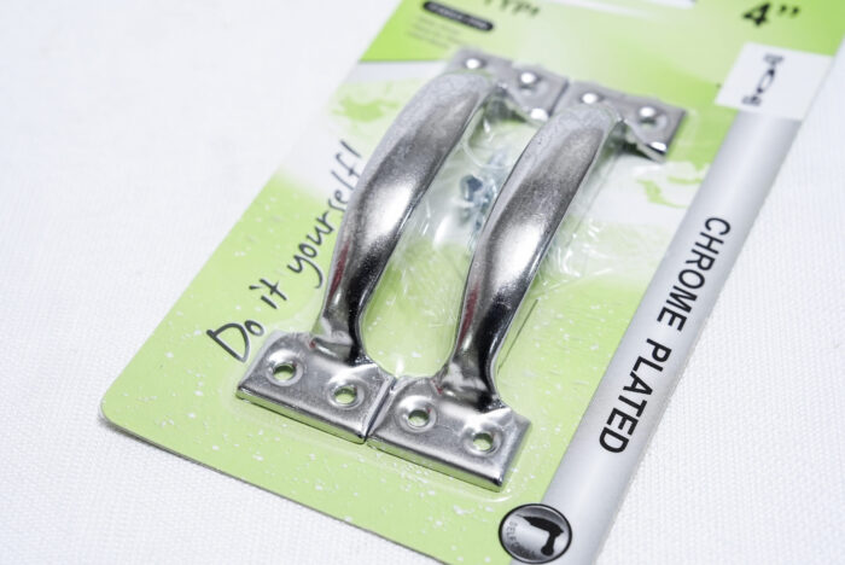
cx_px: 422
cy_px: 282
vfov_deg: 19.5
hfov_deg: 28.8
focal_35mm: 70
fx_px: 1644
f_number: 9
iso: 3200
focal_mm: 70
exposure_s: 1/200
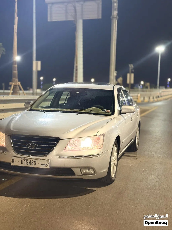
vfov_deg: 39.7
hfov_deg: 30.3
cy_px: 115
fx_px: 318
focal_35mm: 48
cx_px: 86
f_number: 1.78
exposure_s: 1/40
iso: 400
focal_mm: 6.76
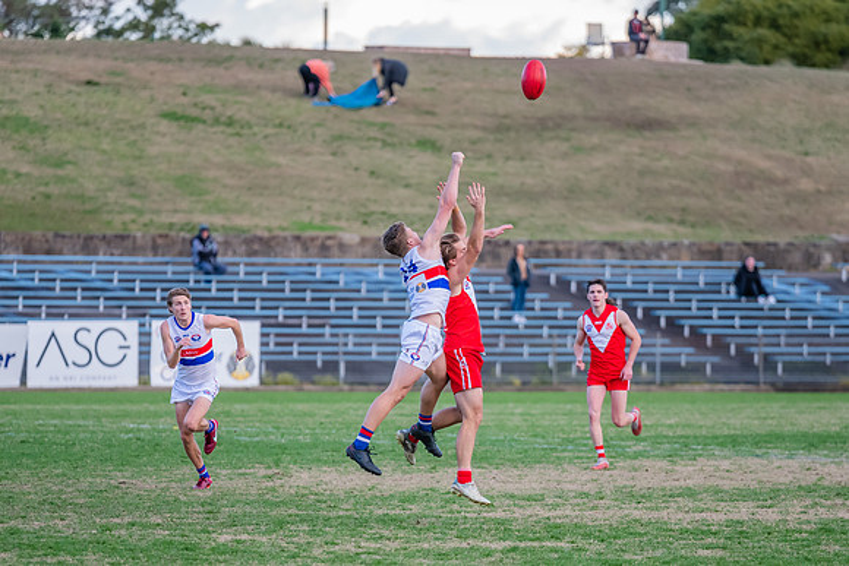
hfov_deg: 6.5
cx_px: 442
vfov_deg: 4.4
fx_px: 7420
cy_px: 349
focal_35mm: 315
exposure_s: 1/1600
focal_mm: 200
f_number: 2.8
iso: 1100
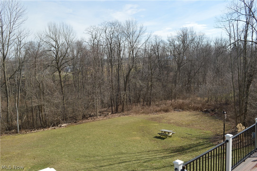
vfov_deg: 39.9
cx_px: 128
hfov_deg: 57.3
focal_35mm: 33
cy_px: 86
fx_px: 235
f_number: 8
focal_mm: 22
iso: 100
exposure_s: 1/200
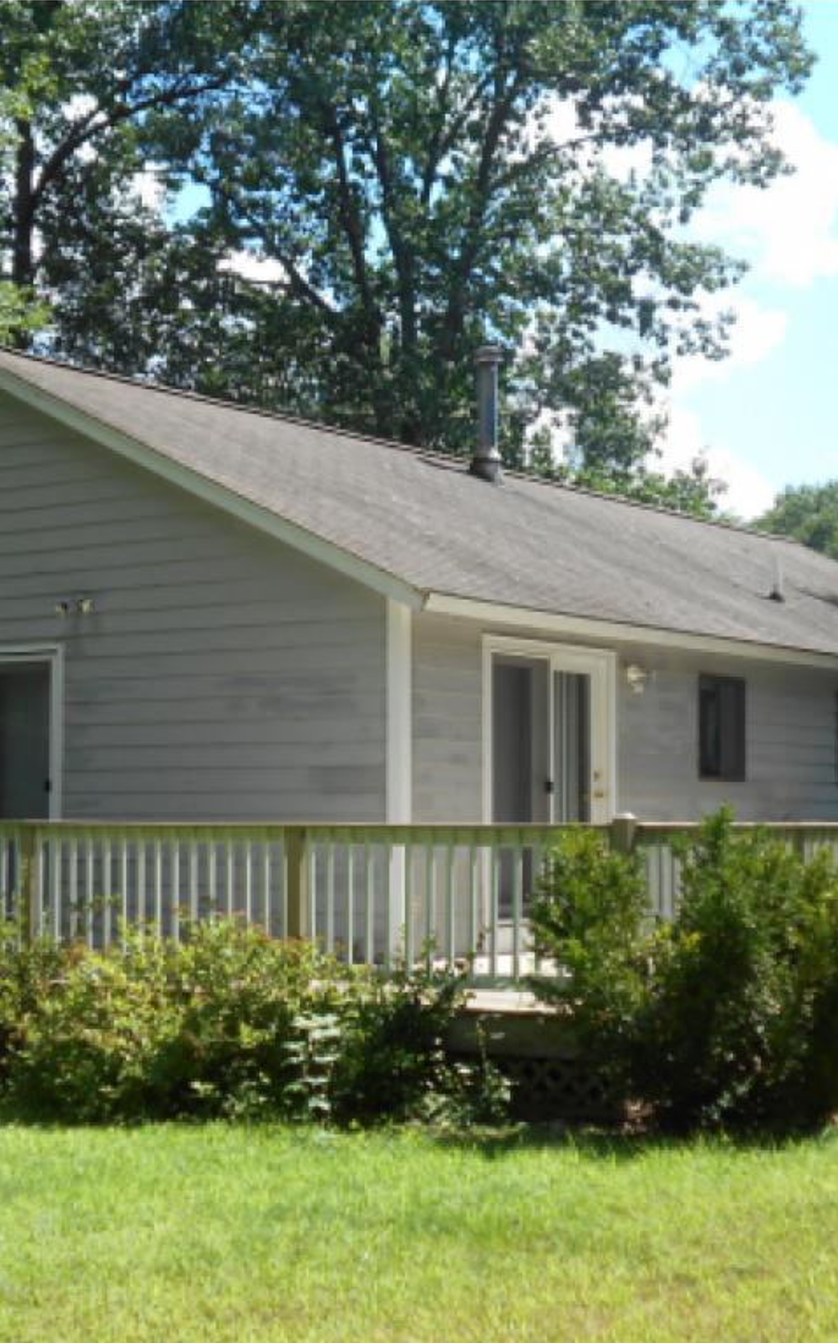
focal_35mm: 61
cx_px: 365
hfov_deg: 21.3
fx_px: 2232
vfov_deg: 33.5
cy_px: 671
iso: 80
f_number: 4.2
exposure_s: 1/320
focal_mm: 7.7
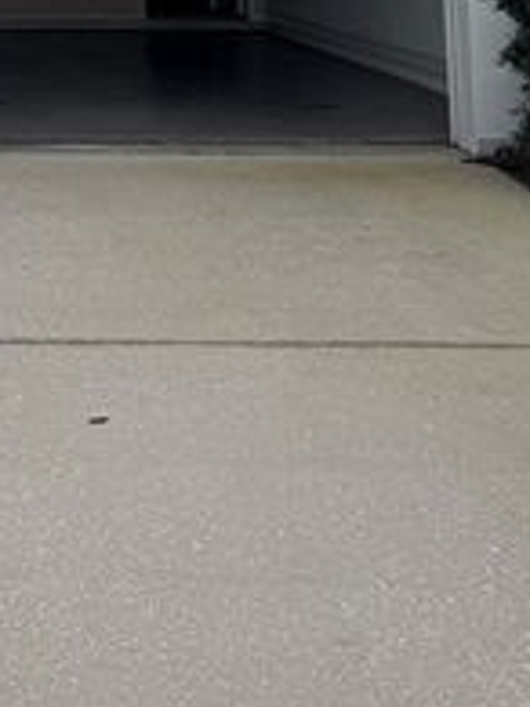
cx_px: -232
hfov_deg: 16.6
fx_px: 1676
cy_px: -252
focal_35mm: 82
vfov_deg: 21.2
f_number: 1.78
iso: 80
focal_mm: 6.76
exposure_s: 1/7092
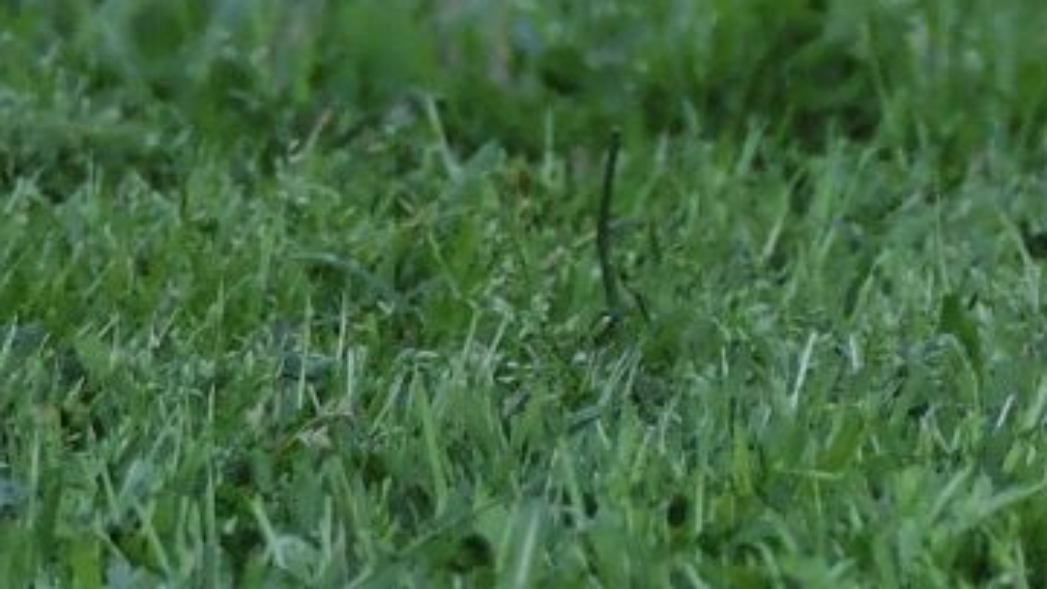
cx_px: 2039
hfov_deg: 2.9
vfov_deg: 1.6
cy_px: -780
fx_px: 20765
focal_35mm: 748
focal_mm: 27.6
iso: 400
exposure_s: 1/250
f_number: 4.4
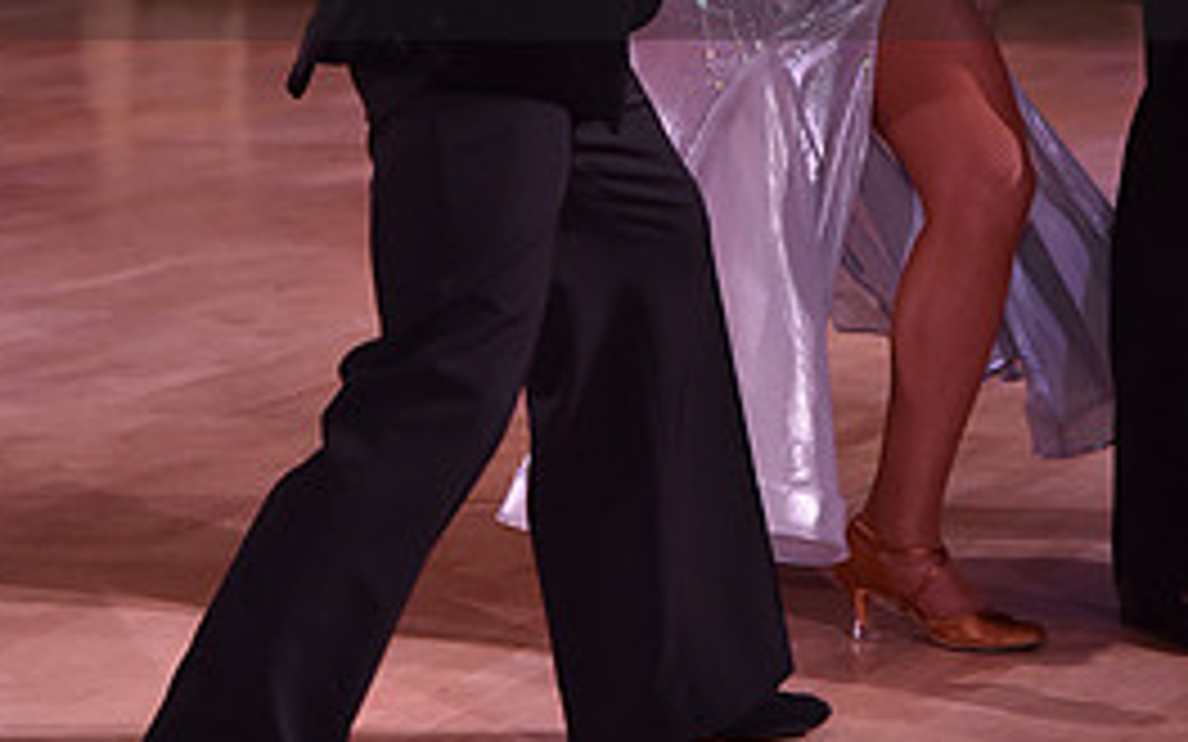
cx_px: 623
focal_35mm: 175
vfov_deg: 7.4
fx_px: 5666
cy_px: -108
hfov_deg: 12.0
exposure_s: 1/250
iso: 1250
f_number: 4.5
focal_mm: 78
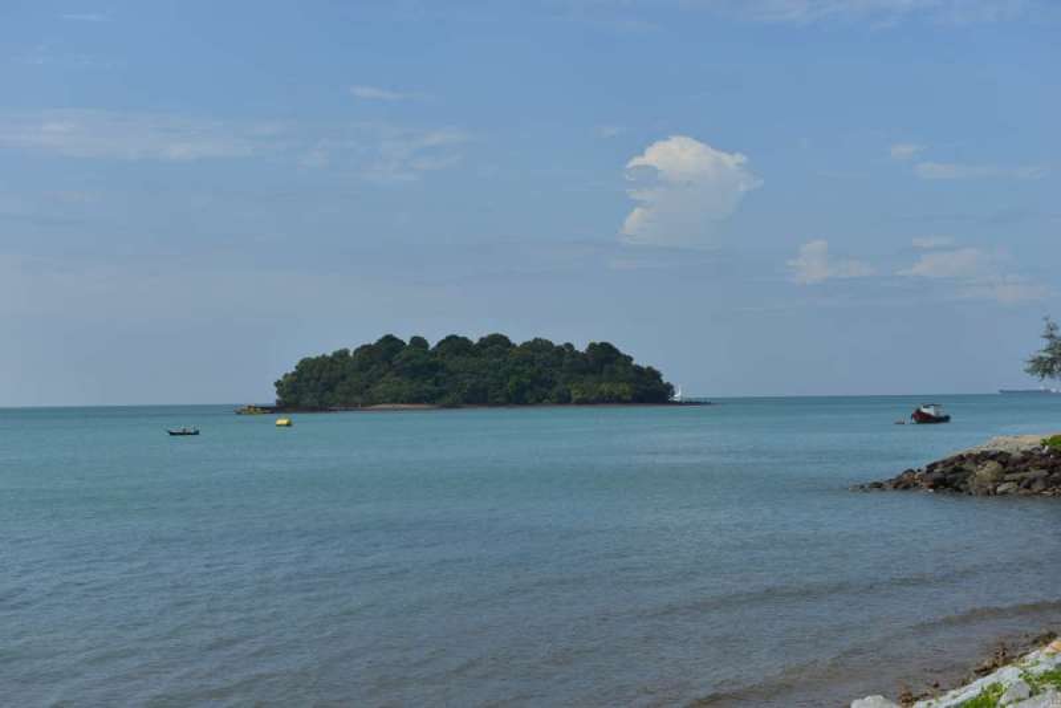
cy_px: 354
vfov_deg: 22.6
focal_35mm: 60
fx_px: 1769
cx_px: 530
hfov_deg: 33.4
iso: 100
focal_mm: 60
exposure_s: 1/250
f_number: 8
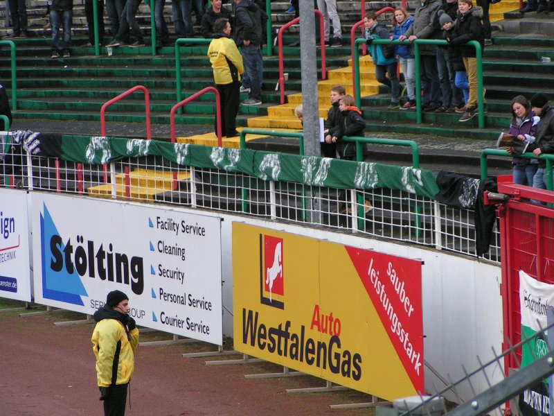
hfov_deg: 10.5
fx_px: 3009
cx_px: 277
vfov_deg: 7.9
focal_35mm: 188
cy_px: 208
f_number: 3.5
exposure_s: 1/200
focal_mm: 28.8
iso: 160
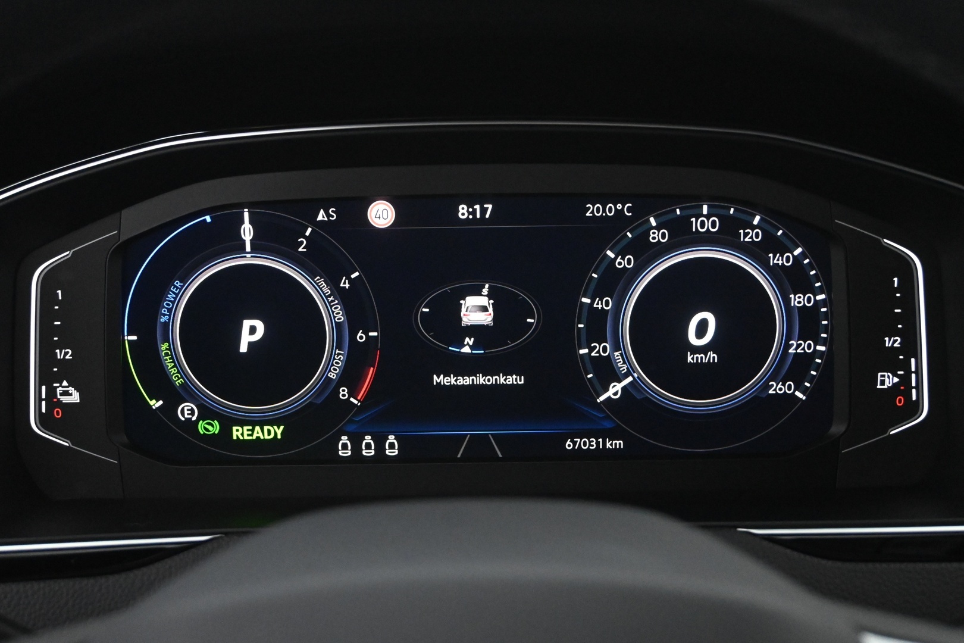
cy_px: 322
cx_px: 482
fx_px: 1325
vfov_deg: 27.3
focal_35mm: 50
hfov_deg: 40.0
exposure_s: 1/25
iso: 6400
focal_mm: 33
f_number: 5
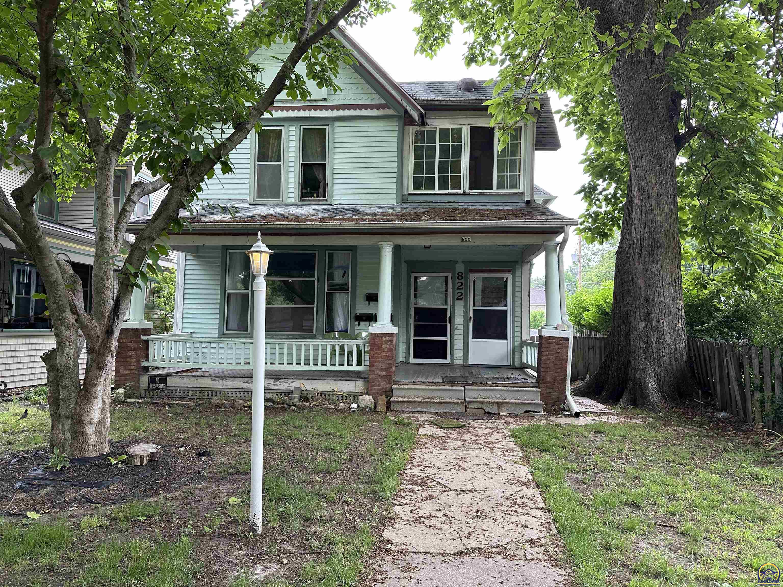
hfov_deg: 71.6
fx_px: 543
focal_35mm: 24
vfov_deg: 56.8
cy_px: 294
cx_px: 392
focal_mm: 6.86
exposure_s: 1/157
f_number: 1.78
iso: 100
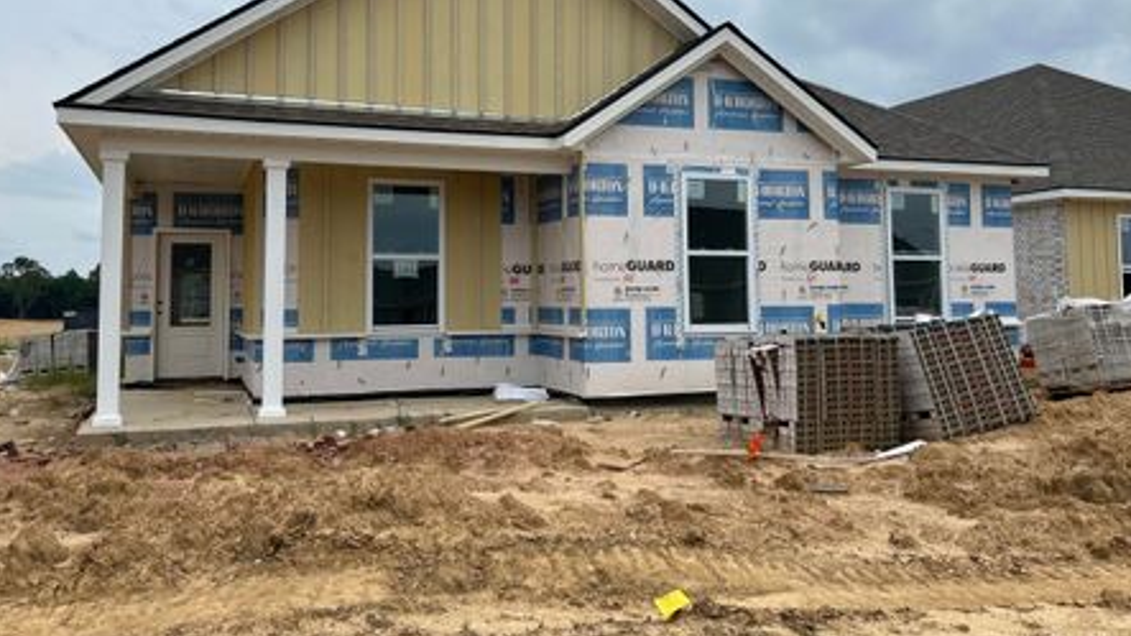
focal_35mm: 32
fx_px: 959
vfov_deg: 36.4
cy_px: 226
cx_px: 546
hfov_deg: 61.0
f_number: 1.5
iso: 50
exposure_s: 1/5882
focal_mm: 5.7
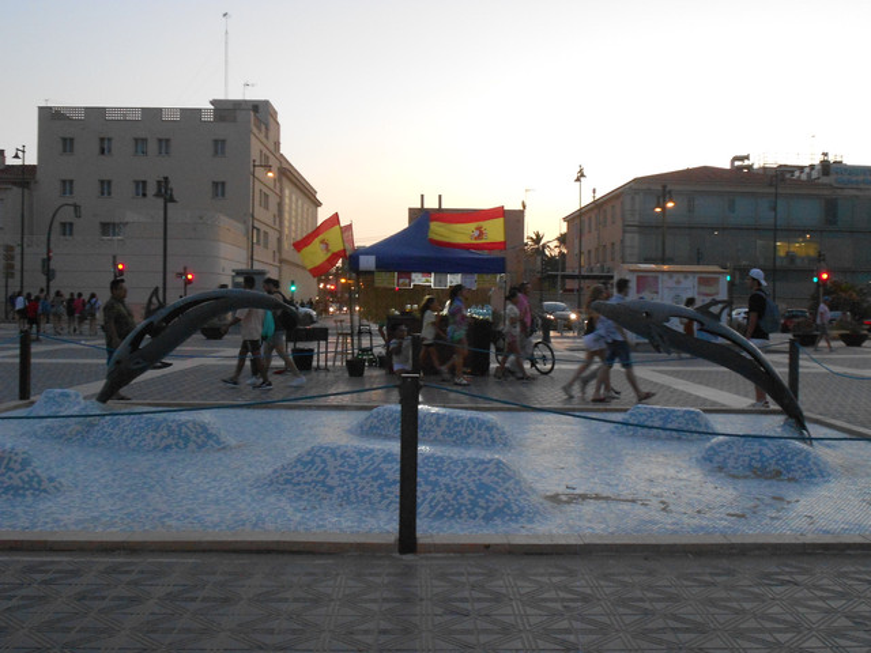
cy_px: 326
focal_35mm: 37
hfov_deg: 50.1
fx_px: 931
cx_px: 436
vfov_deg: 38.7
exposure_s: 1/30
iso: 400
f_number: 3.9
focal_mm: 6.9
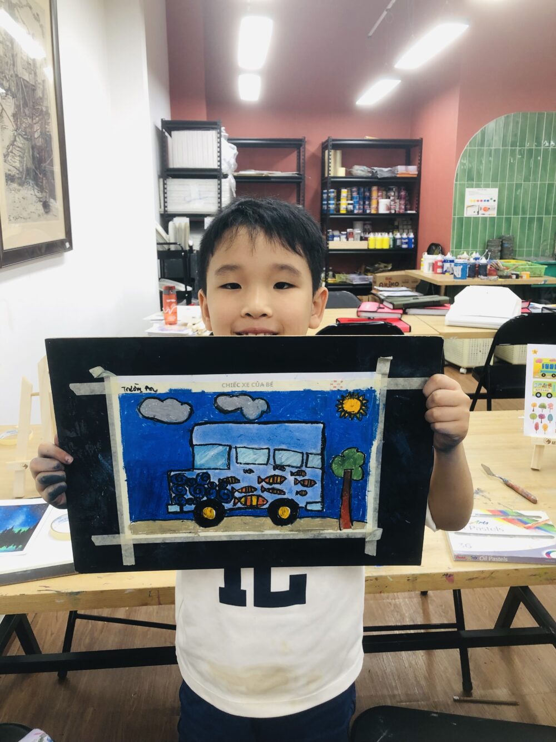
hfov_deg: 49.8
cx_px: 278
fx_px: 600
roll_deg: +0.1
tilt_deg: -14.6
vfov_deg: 63.4
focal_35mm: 28
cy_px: 371
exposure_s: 1/33
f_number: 1.8
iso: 20
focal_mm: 3.99
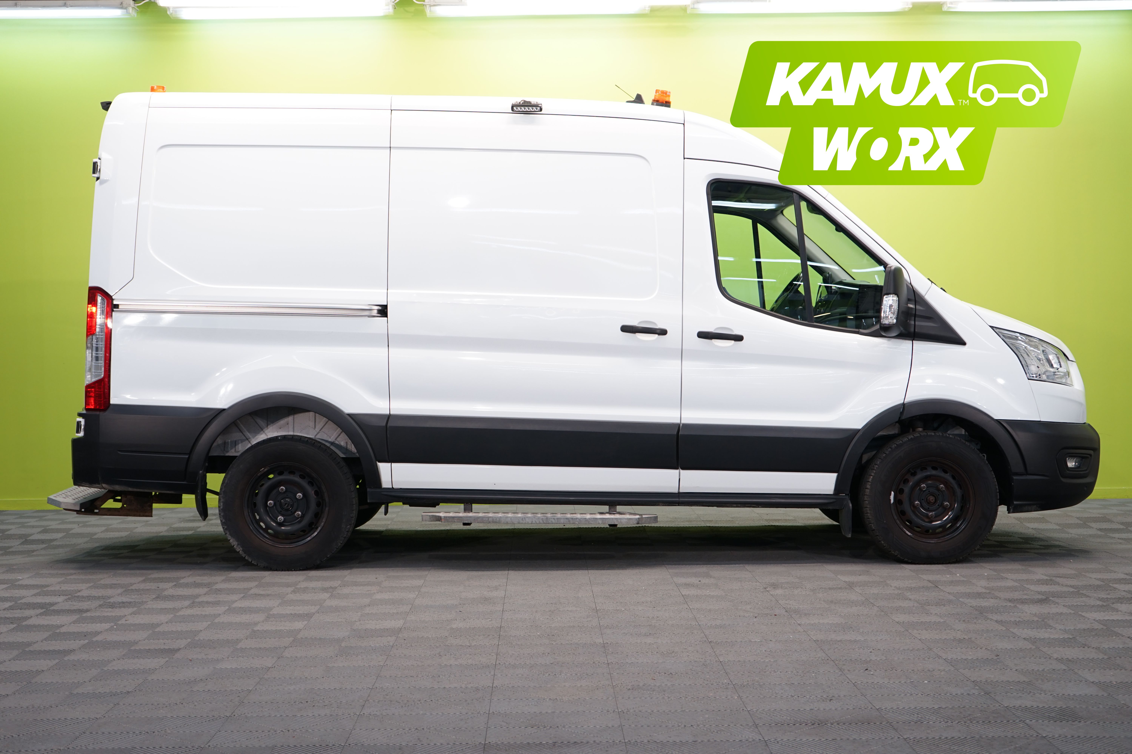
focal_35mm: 51
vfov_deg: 26.5
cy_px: 377
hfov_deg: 38.9
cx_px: 566
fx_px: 1604
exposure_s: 1/30
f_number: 5
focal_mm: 51
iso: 400
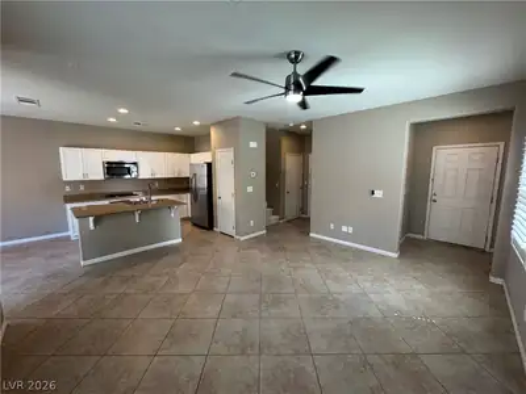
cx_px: 263
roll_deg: -0.4
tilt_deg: -7.7
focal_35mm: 14
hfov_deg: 102.1
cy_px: 197
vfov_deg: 85.7
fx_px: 213
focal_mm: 2.22
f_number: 2.2
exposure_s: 1/120
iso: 160
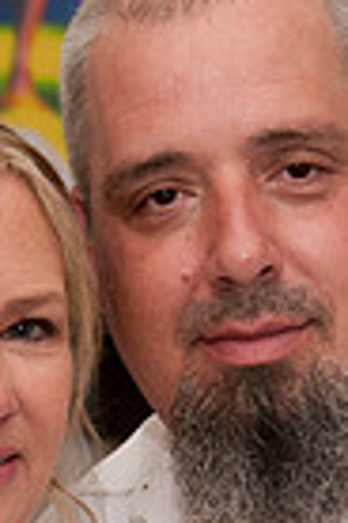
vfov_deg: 6.8
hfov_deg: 4.5
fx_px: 4393
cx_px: 112
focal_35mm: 303
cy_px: 553
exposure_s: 1/60
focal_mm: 62
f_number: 5.6
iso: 400
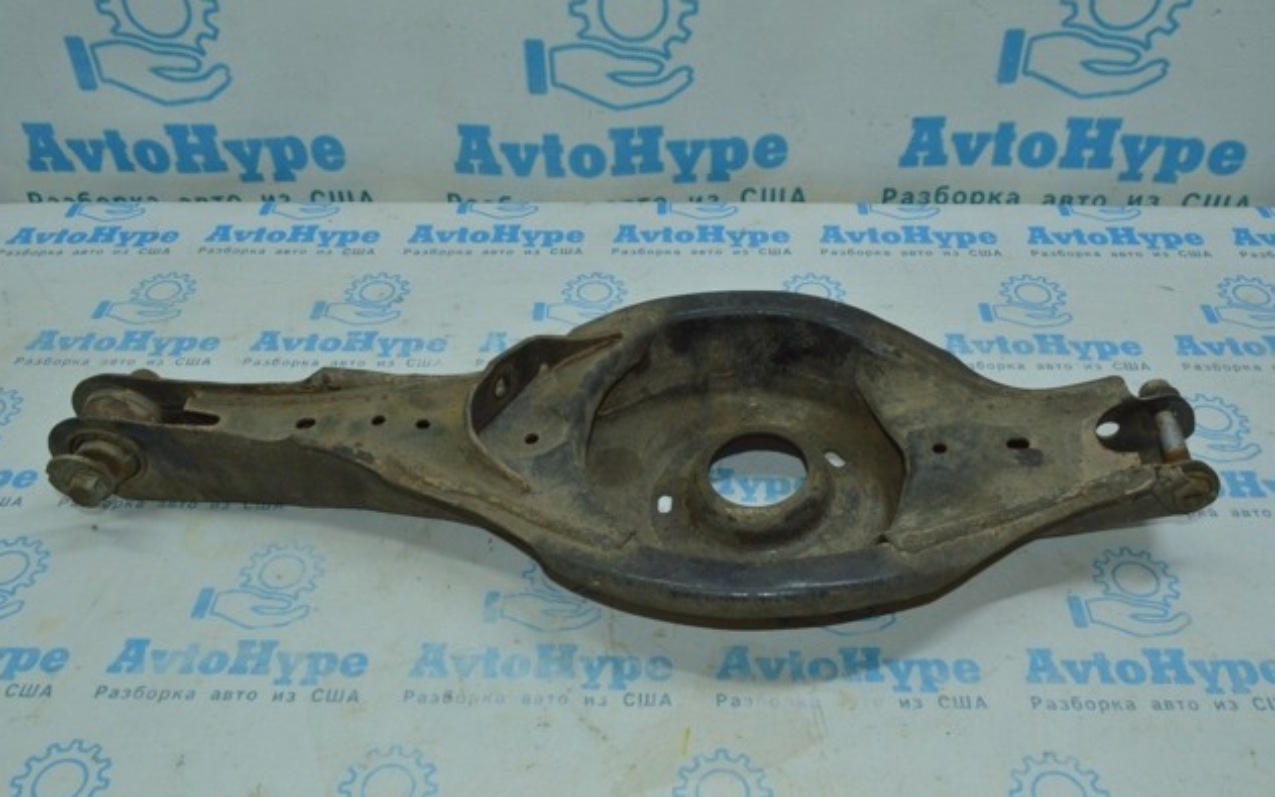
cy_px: 409
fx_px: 1181
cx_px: 638
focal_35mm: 34
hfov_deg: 56.7
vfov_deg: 37.3
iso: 1000
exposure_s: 1/40
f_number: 16
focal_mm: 22
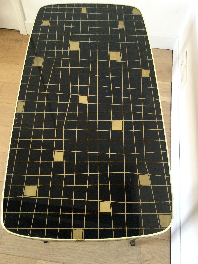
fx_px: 244
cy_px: 131
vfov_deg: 56.8
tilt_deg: -61.0
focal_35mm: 32
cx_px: 100
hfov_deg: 44.2
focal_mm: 3.3
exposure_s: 1/33
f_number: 2.4
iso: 125
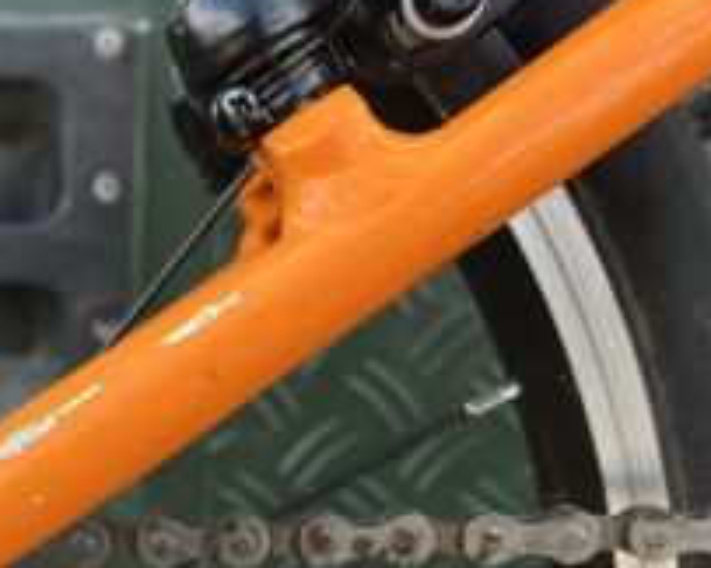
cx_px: 105
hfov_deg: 30.4
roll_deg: +2.6
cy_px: 529
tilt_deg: -14.5
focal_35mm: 60
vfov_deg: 24.5
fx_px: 1261
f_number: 1.6
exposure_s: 1/260
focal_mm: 5.1
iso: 40
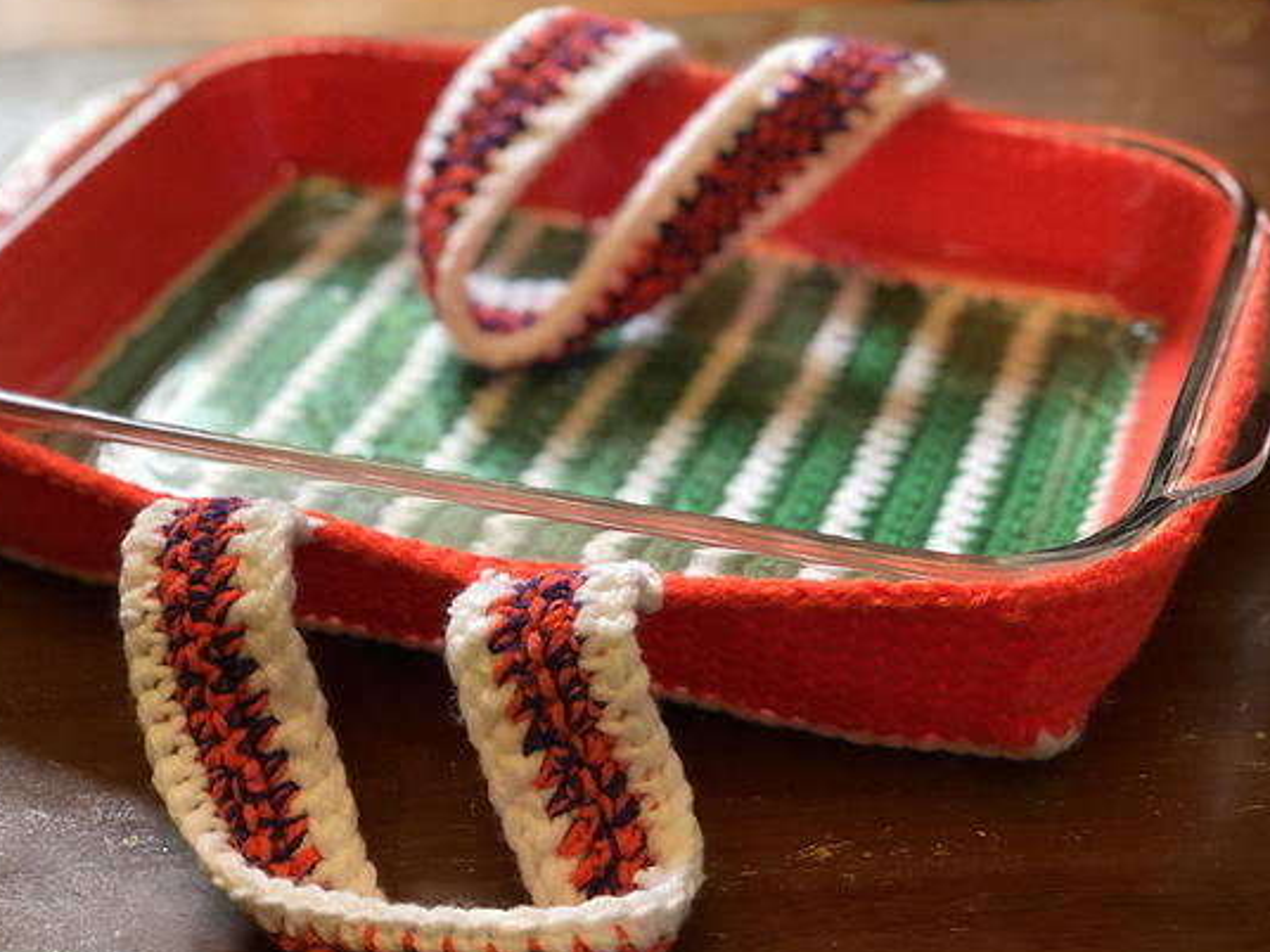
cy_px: 495
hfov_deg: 28.6
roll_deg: +3.1
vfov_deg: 21.6
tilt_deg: -36.7
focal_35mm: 68
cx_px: 609
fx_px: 2495
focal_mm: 6.6
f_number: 2.8
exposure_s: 1/30
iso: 125
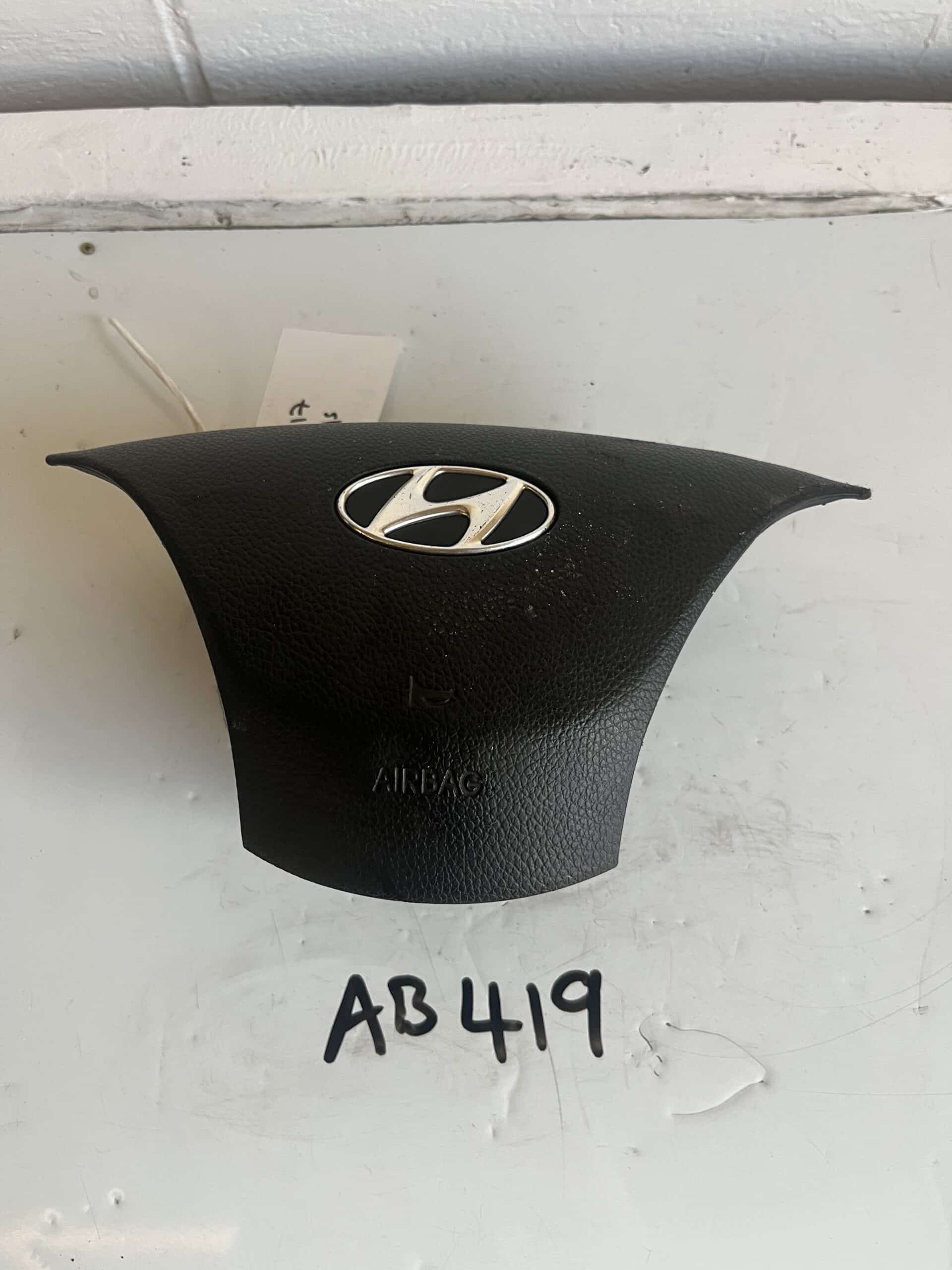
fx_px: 953
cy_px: 635
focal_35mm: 26
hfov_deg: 53.1
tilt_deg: -70.3
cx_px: 476
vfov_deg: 67.3
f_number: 1.6
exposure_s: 1/50
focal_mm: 5.1
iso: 80
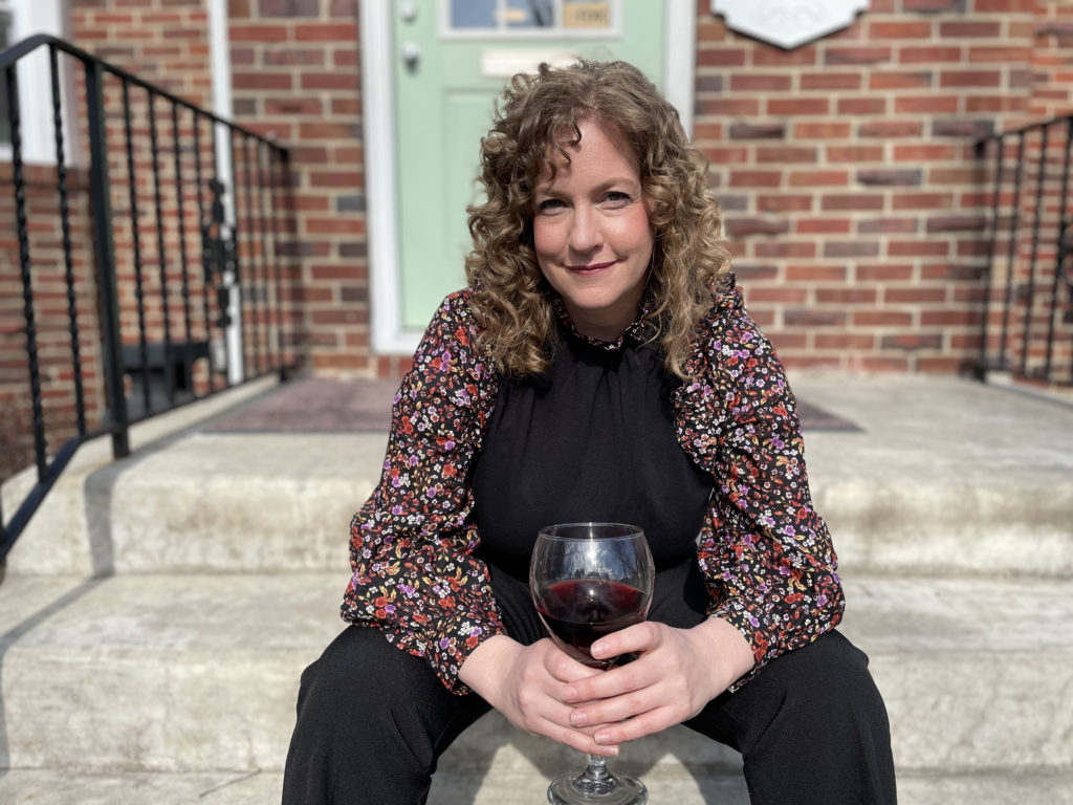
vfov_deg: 53.1
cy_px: 402
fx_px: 806
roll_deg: +0.5
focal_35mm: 26
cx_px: 536
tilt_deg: -7.6
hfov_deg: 67.3
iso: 50
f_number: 1.6
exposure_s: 1/2053
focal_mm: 4.2
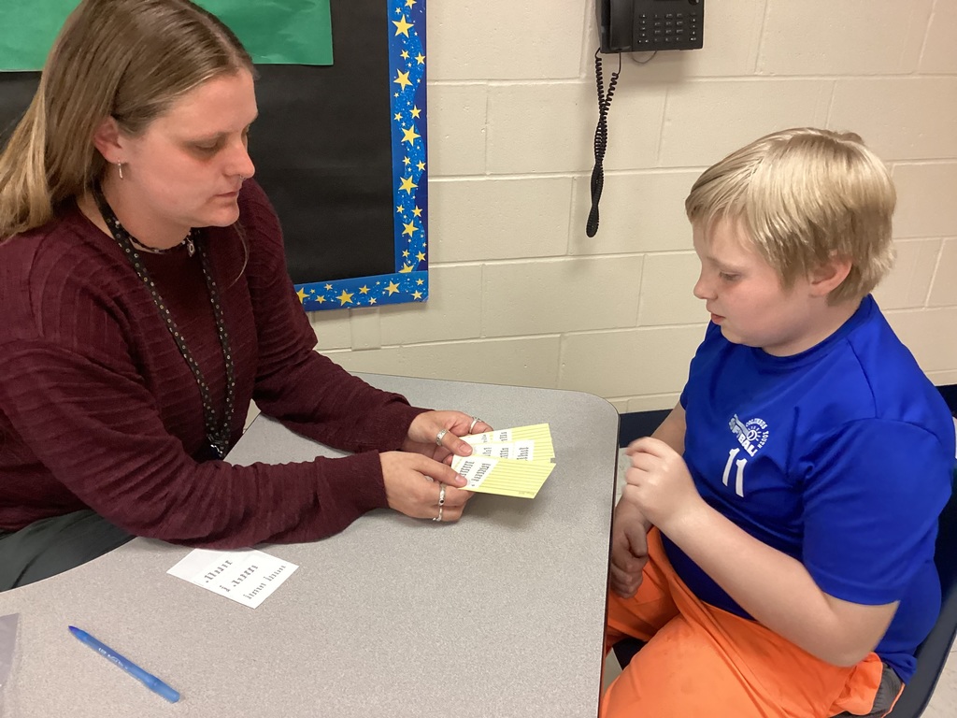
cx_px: 478
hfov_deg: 58.4
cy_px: 359
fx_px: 857
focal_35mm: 31
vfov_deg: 45.4
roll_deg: +0.6
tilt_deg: -26.2
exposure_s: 1/60
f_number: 2.4
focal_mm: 3.3
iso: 200
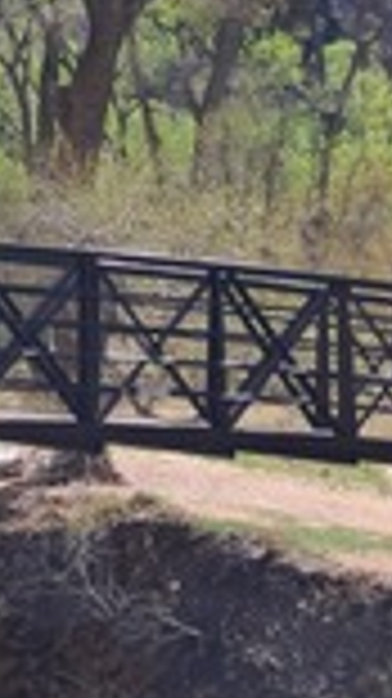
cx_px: -424
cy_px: -171
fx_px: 1832
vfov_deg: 20.0
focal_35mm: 99
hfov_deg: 11.0
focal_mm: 4
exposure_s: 1/620
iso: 50
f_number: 1.8
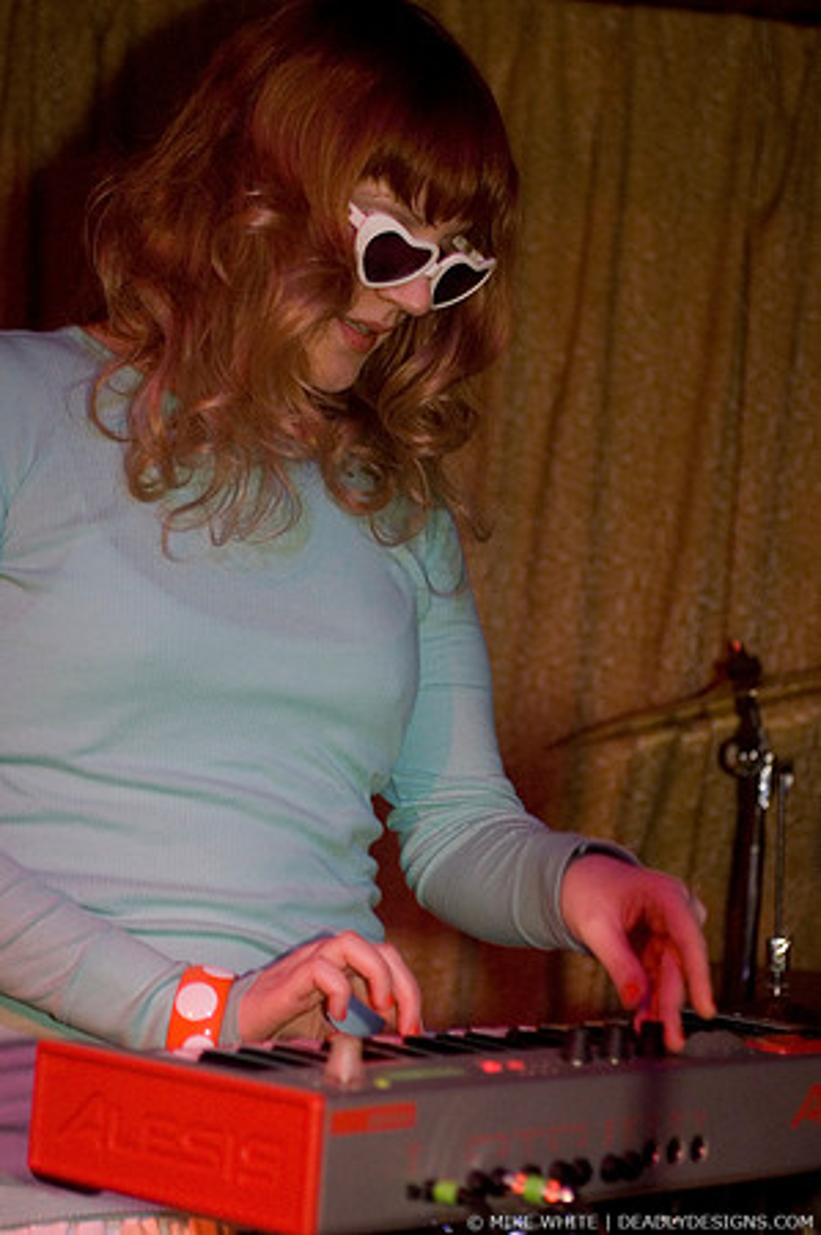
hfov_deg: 17.5
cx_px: 410
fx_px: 2674
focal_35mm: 78
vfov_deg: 26.0
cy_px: 618
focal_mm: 52
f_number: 2.8
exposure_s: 1/30
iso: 800
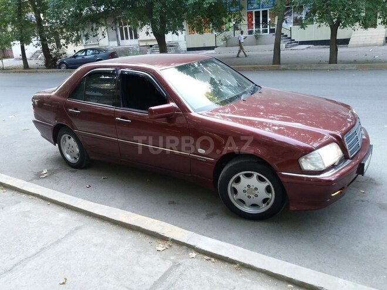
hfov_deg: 63.4
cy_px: 145
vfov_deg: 49.7
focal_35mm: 28
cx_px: 194
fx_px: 313
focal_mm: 3.7
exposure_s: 1/30
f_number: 1.9
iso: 100
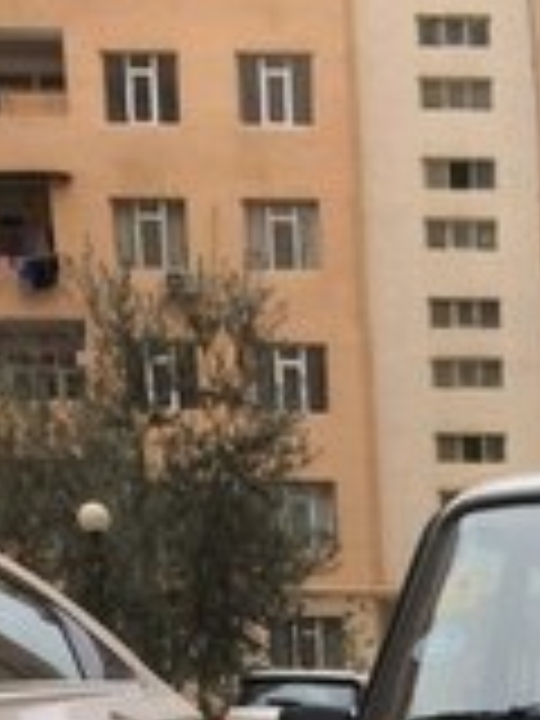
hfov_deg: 15.2
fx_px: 1872
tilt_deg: -12.6
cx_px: 819
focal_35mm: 90
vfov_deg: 18.9
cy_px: 1107
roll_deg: +1.3
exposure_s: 1/246
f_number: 2.2
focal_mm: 4.15
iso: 32
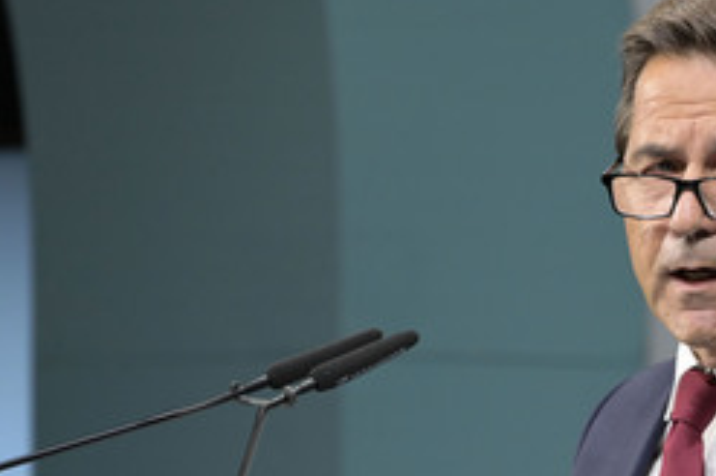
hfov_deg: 2.6
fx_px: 15970
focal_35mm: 804
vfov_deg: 1.7
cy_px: 380
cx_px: 604
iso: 4000
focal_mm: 440
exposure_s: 1/500
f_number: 5.6
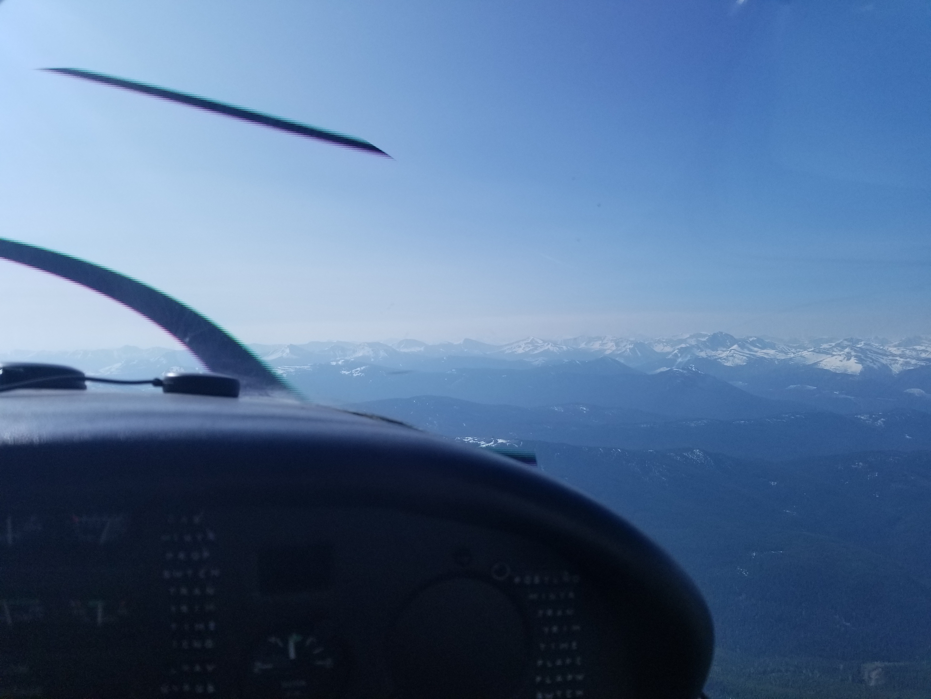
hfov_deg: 67.3
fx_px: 699
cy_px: 350
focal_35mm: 26
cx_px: 466
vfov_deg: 53.1
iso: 50
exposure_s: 1/4400
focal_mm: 4.25
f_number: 1.7
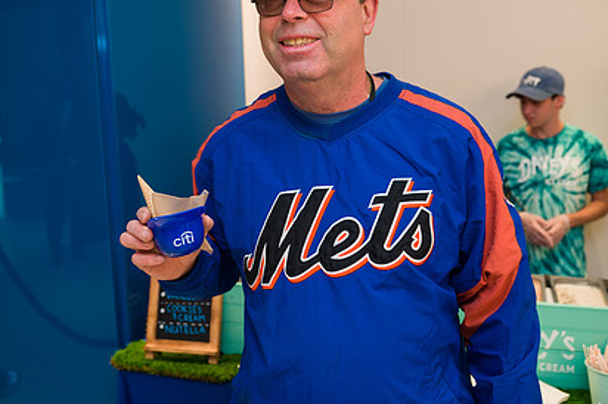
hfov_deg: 50.7
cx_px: 304
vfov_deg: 34.9
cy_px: 165
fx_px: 641
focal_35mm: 38
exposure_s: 1/200
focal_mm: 27
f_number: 4
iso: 400
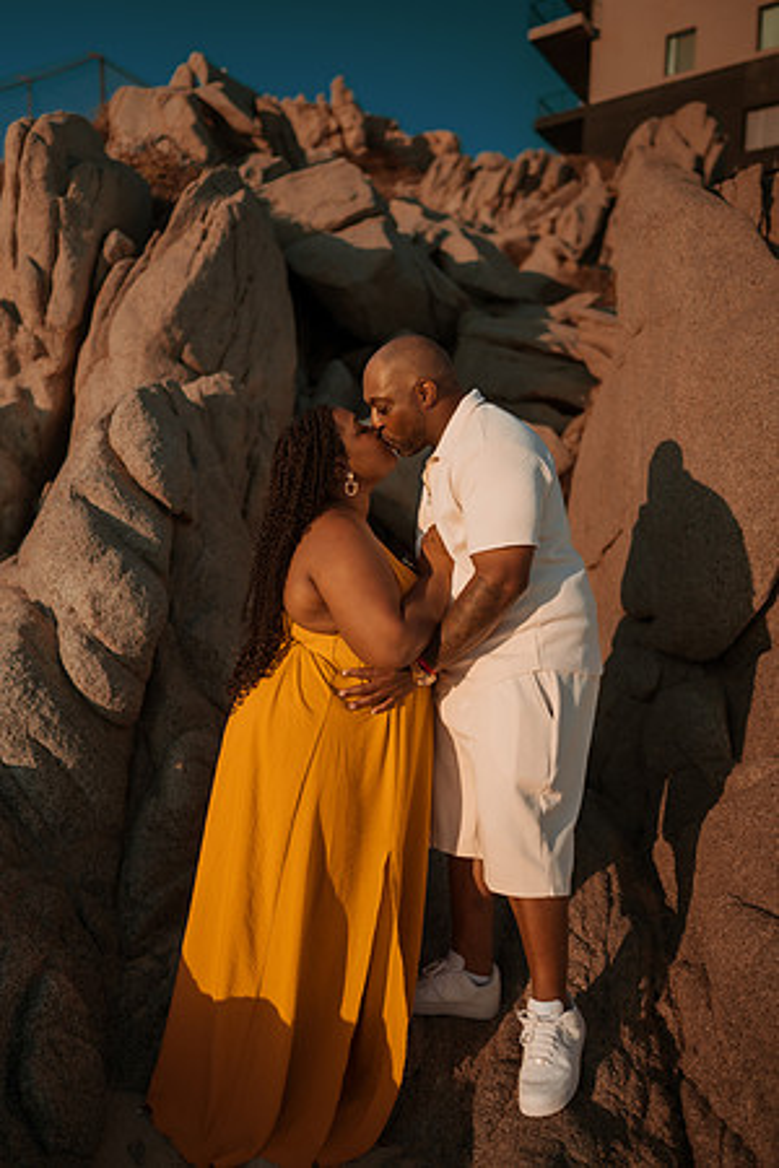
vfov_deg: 54.4
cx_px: 390
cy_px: 584
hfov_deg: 37.9
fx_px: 1136
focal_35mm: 35
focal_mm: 35
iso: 100
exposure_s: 1/8000
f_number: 1.8
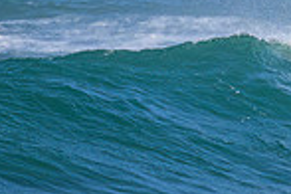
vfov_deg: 0.4
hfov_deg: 0.6
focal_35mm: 3290
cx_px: 503
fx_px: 26592
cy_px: 100
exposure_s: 1/2000
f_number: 11
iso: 1400
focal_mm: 800
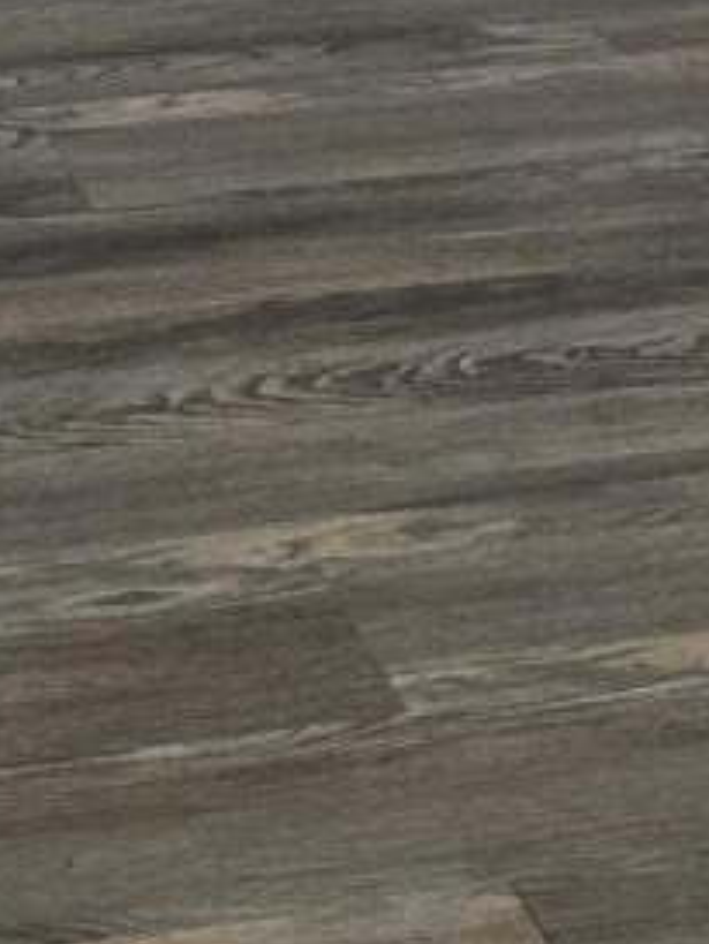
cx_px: 10
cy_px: -1013
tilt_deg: -9.0
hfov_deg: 8.4
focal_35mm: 176
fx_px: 4803
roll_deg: -0.8
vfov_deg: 10.3
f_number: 1.78
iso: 64
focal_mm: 6.86
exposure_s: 1/128
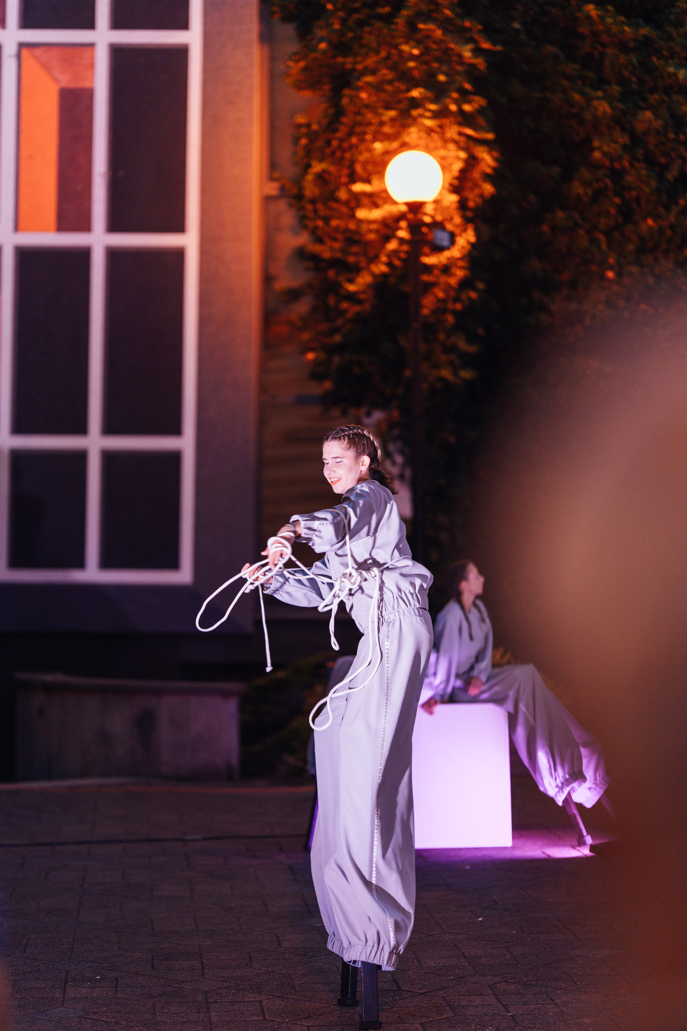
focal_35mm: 85
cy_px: 516
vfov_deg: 23.9
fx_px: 2433
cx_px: 344
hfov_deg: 16.1
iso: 800
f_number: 1.4
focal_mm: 85
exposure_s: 1/250
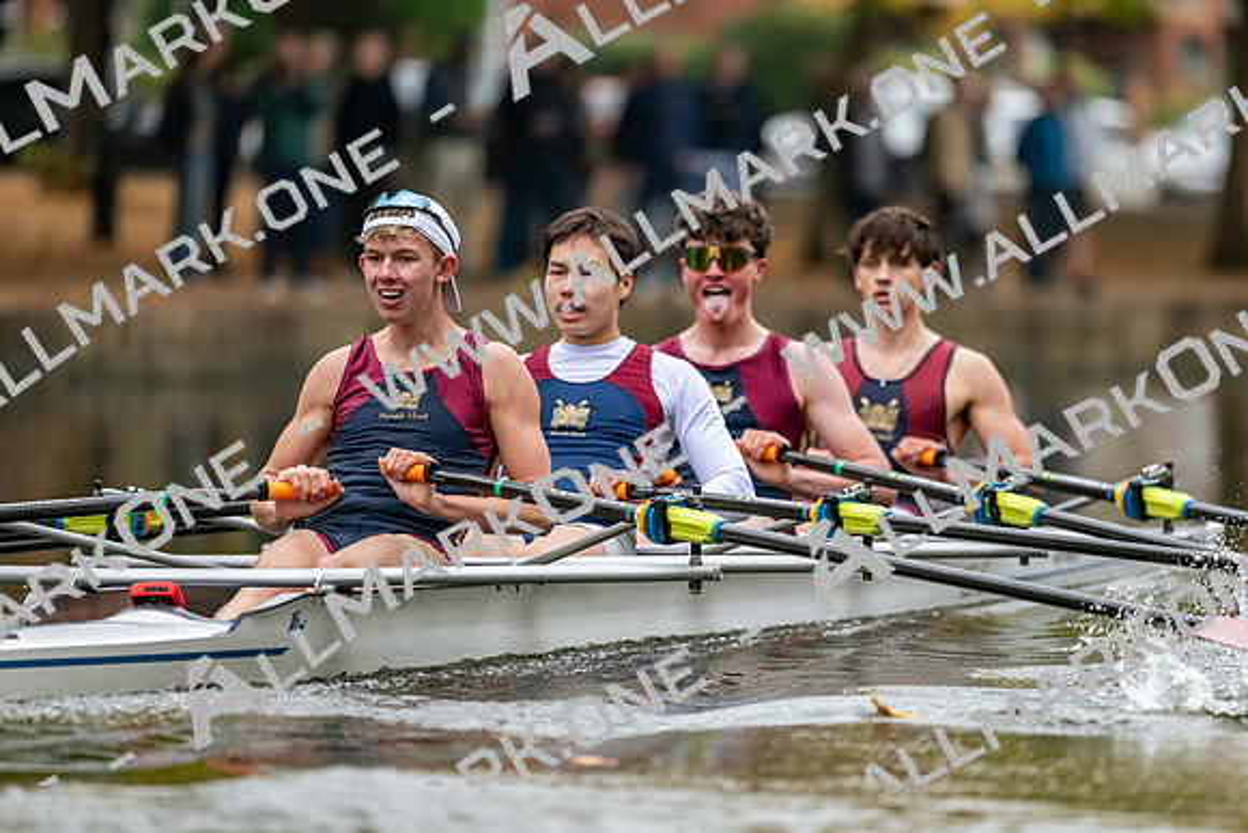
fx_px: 13869
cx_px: 624
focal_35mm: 400
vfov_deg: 3.4
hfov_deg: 5.2
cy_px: 416
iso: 2000
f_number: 4.5
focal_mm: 400
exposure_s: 1/2500
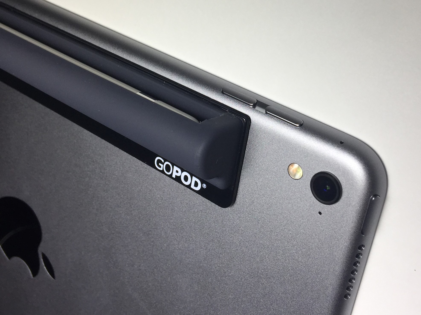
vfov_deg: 48.2
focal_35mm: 29
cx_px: 210
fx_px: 353
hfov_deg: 61.7
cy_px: 158
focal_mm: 4.15
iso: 32
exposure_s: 1/520
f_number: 2.2
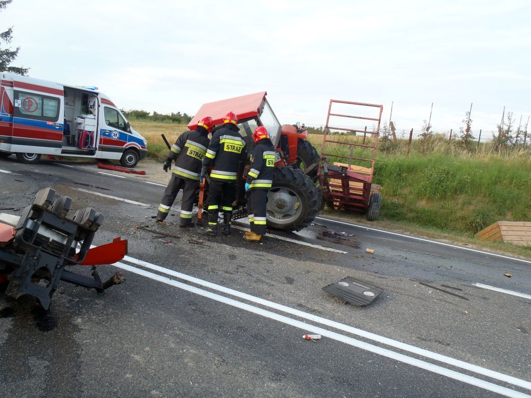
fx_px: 430
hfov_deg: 63.4
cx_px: 266
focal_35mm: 28
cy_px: 199
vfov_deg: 49.7
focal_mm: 5
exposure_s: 1/125
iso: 80
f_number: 3.9
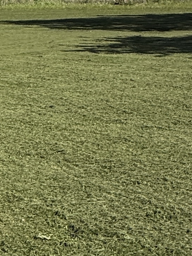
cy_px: 118
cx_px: -224
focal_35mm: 78
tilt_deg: -12.6
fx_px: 577
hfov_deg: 14.6
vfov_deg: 25.0
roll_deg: -2.0
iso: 50
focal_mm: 2.22
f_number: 2.2
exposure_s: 1/1901
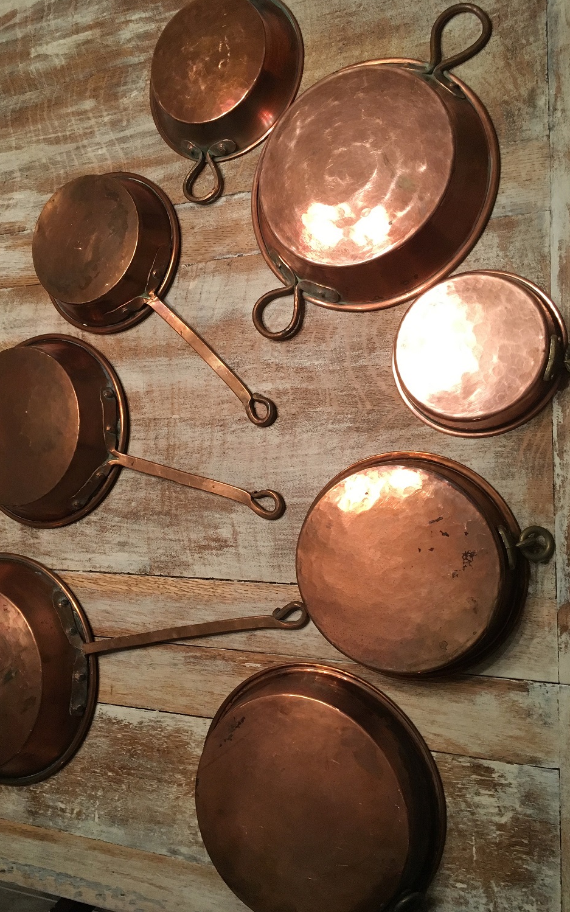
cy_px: 454
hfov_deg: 40.4
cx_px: 231
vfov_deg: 61.2
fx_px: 770
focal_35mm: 31
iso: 125
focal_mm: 4.15
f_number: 2.2
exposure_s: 1/30
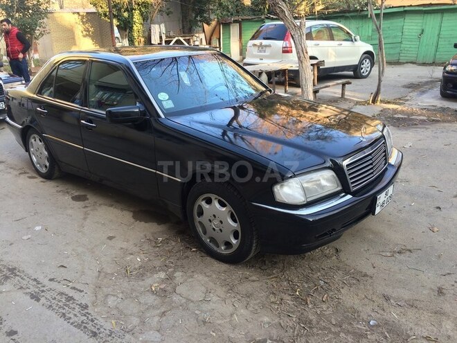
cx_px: 228
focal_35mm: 29
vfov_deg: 48.2
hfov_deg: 61.7
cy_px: 172
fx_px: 383
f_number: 2.2
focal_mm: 4.15
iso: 50
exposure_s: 1/100
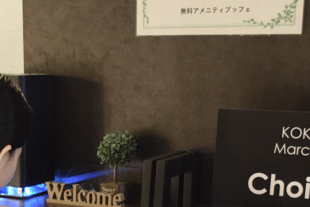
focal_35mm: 85
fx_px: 732
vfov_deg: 15.3
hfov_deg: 23.6
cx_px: 71
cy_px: 266
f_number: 3.8
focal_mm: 22
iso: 4500
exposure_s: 1/60
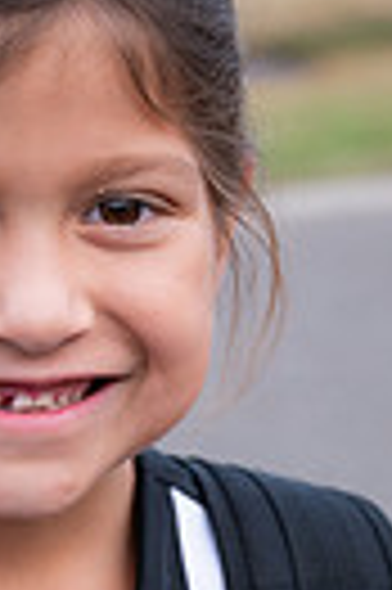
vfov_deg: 12.4
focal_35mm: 165
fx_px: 2702
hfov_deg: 8.3
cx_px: 11
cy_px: 495
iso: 640
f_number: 4
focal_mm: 48
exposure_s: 1/400
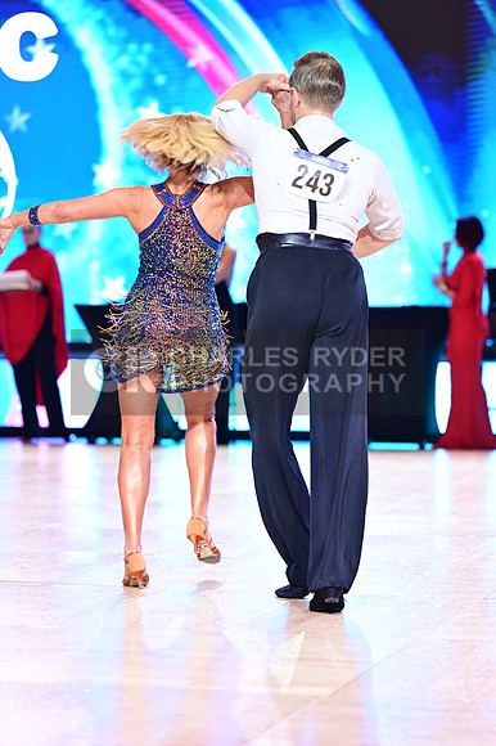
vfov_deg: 17.1
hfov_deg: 11.4
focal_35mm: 120
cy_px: 373
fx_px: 2483
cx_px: 248
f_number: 3.2
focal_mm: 120
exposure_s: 1/250
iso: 1600
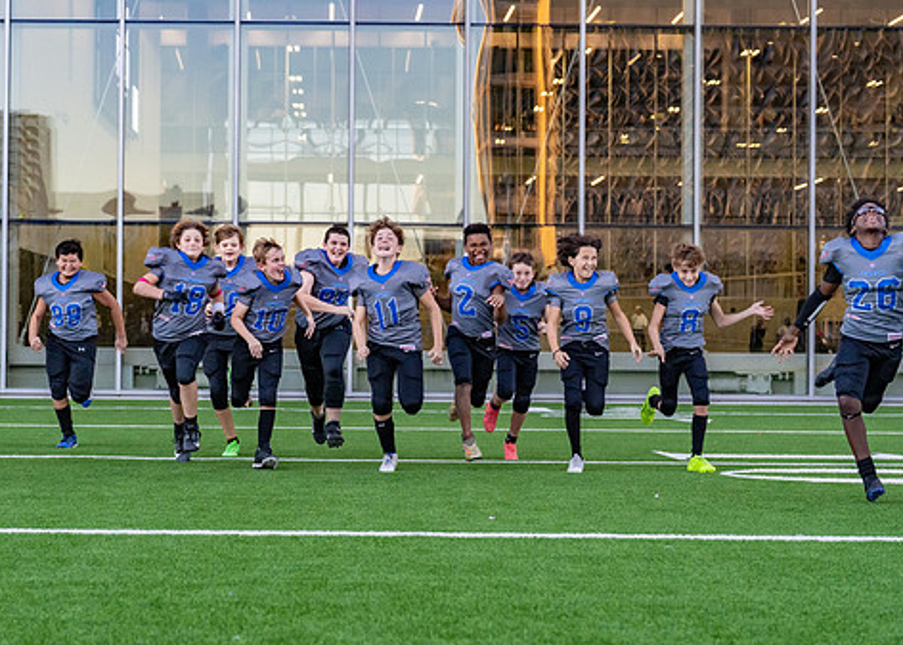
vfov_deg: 19.8
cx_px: 345
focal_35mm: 72
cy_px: 354
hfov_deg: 27.4
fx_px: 1846
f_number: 3.2
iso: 2500
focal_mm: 50
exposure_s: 1/1250
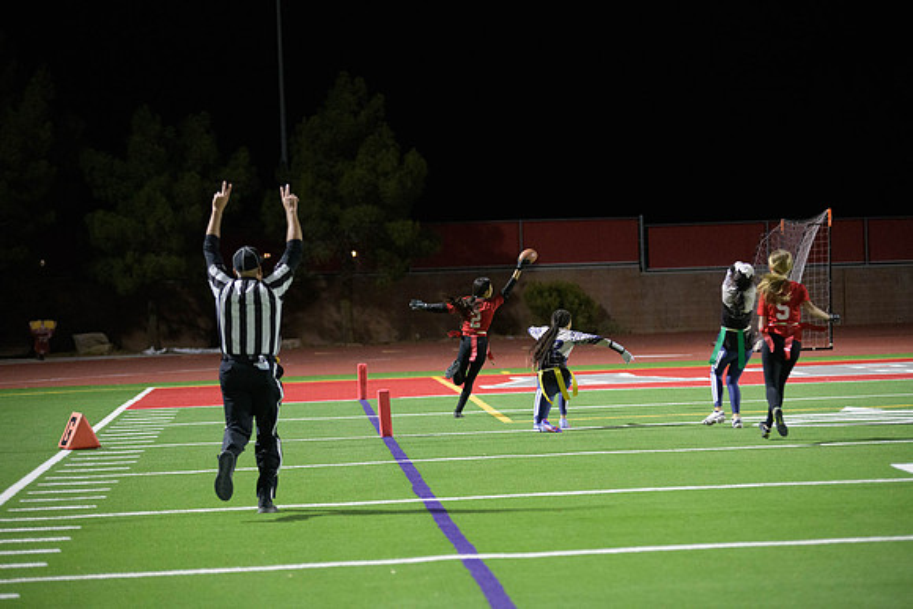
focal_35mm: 122
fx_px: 3095
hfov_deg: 16.8
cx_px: 456
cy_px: 304
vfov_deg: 11.2
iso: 6400
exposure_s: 1/640
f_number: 2.8
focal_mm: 122
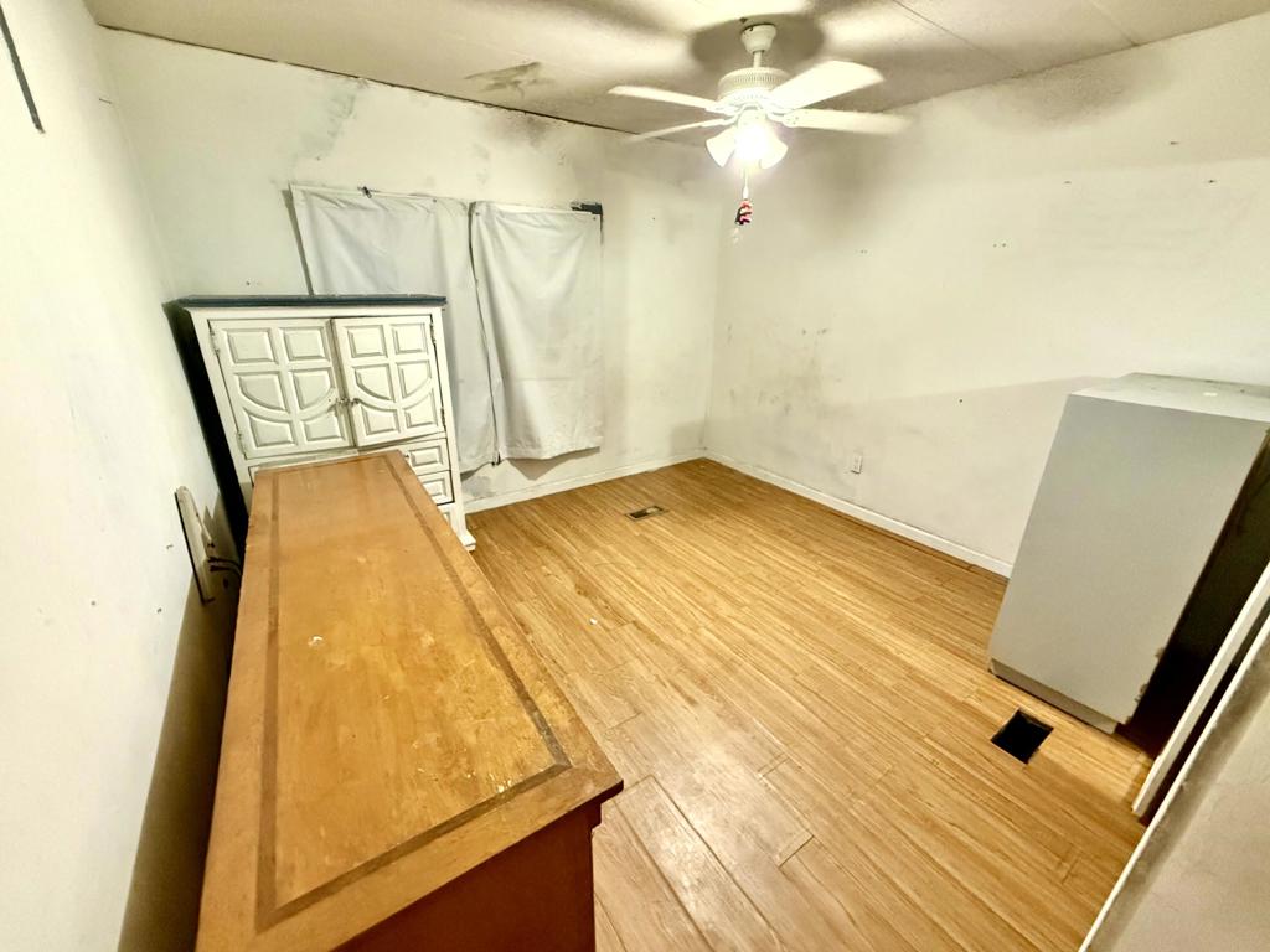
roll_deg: -0.5
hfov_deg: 102.1
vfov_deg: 85.7
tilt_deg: -21.5
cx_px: 635
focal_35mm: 14
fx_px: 514
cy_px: 476
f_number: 2.2
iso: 800
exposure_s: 1/60
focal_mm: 2.22
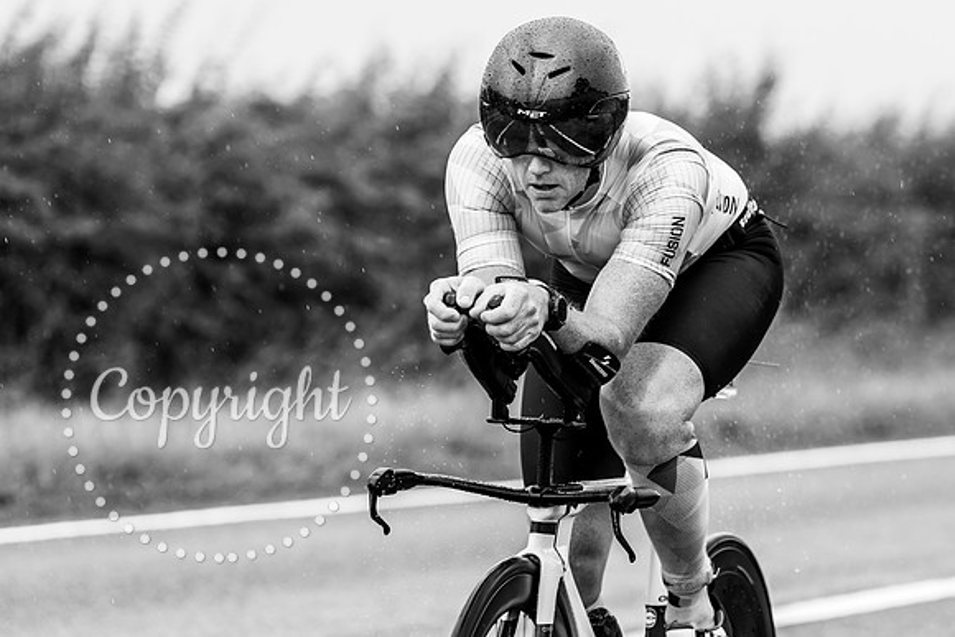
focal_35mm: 232
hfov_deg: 8.9
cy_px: 202
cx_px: 580
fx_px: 6154
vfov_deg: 5.9
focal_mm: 170
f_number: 4
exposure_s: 1/1000
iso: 400
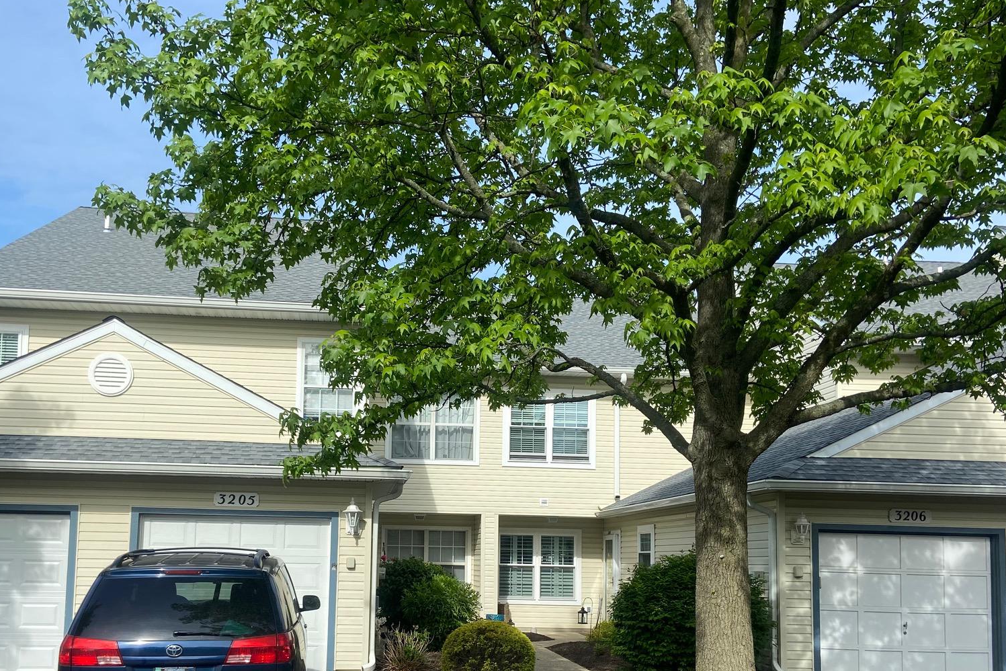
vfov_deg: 35.3
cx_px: 413
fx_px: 1034
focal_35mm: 37
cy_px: 490
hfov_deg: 51.6
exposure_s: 1/2066
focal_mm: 4.25
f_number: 1.8
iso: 32
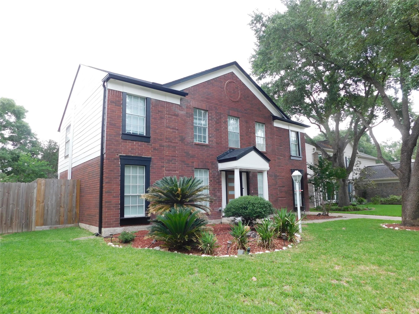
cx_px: 210
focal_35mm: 23
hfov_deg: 73.9
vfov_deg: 58.9
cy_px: 157
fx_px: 278
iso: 125
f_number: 3
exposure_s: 1/60
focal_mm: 4
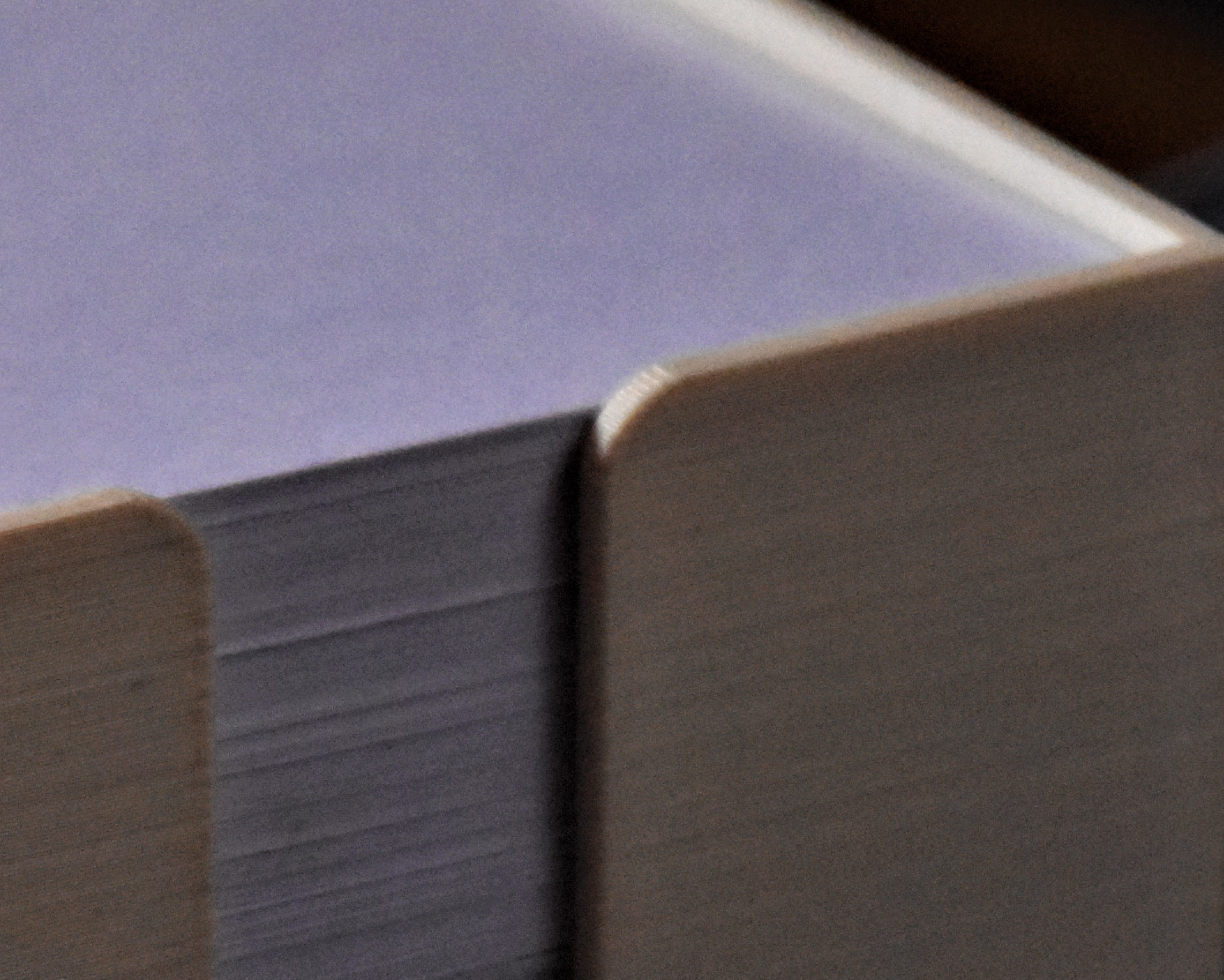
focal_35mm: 518
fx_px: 18774
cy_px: 591
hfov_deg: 3.7
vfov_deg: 3.0
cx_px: -239
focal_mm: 145
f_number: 6
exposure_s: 1/250
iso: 6400
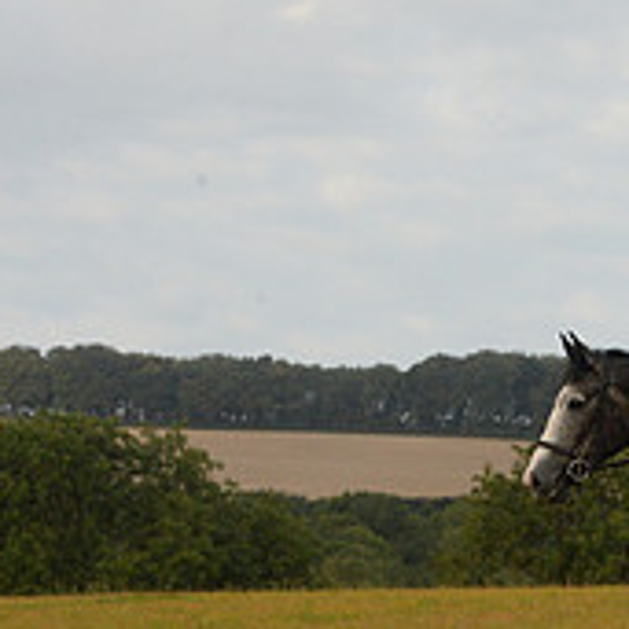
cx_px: 1019
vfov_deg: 6.2
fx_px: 5818
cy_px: 383
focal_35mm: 283
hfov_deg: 6.1
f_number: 10
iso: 2500
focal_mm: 98
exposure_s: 1/1000
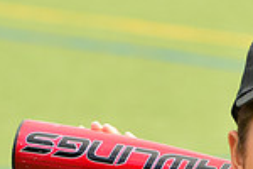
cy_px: 264
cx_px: 295
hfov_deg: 3.1
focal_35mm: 658
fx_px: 4624
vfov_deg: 2.1
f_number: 9
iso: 200
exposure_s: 1/250
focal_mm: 170
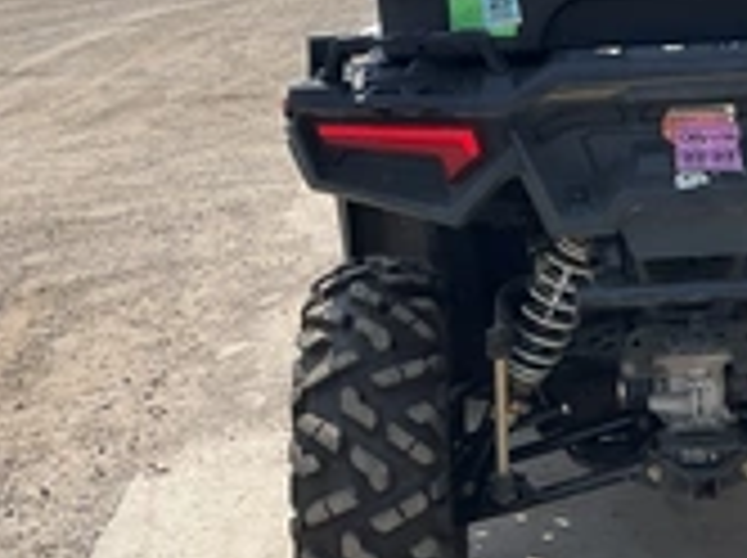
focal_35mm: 70
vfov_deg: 21.0
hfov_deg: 27.4
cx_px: 562
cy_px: 261
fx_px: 1508
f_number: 1.8
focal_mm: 3
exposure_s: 1/1577
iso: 25
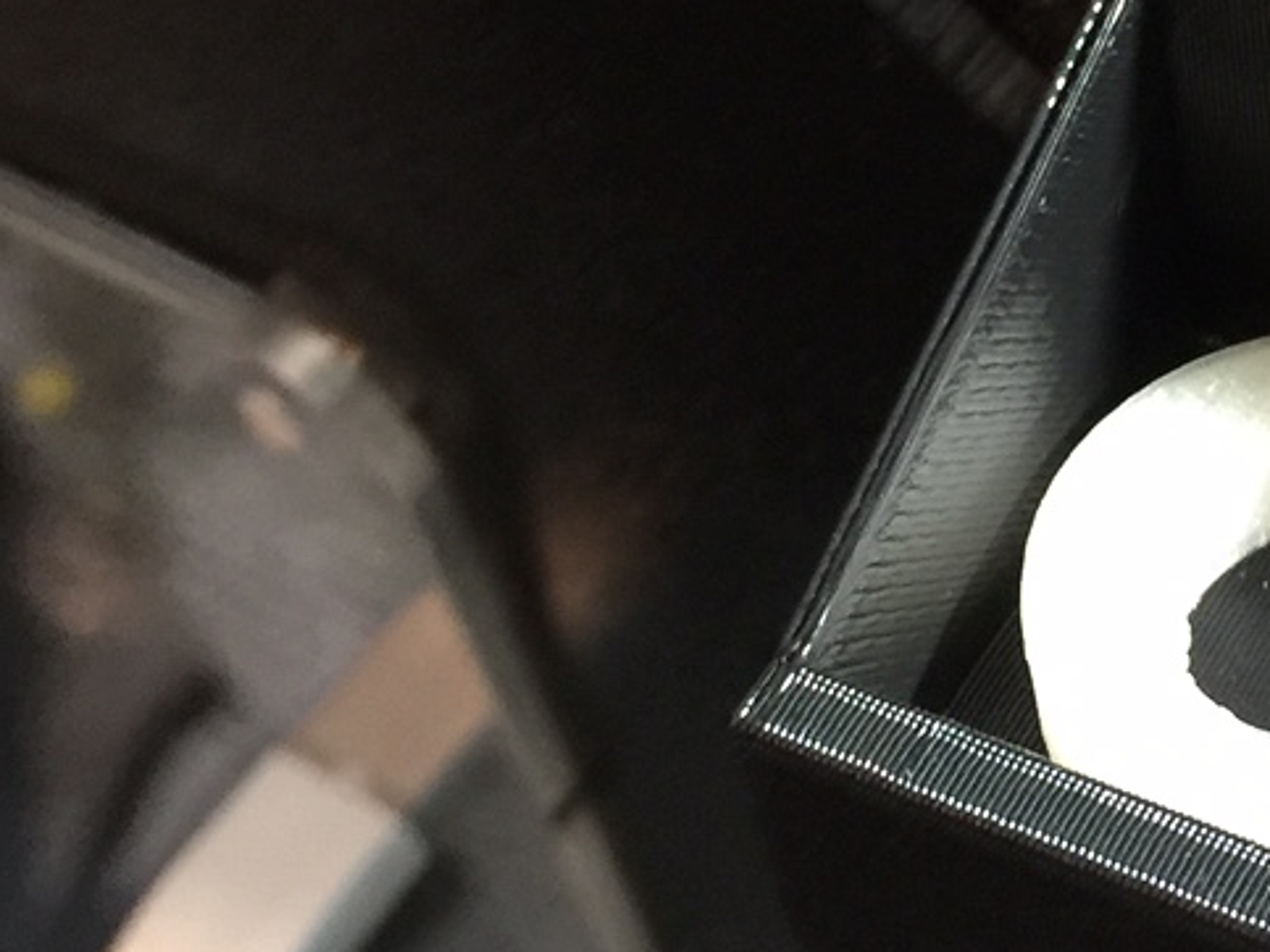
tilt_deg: -49.3
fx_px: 3595
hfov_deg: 19.7
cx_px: 1125
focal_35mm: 98
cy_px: 255
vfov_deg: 15.0
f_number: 2.2
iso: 80
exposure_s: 1/4
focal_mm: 4.15
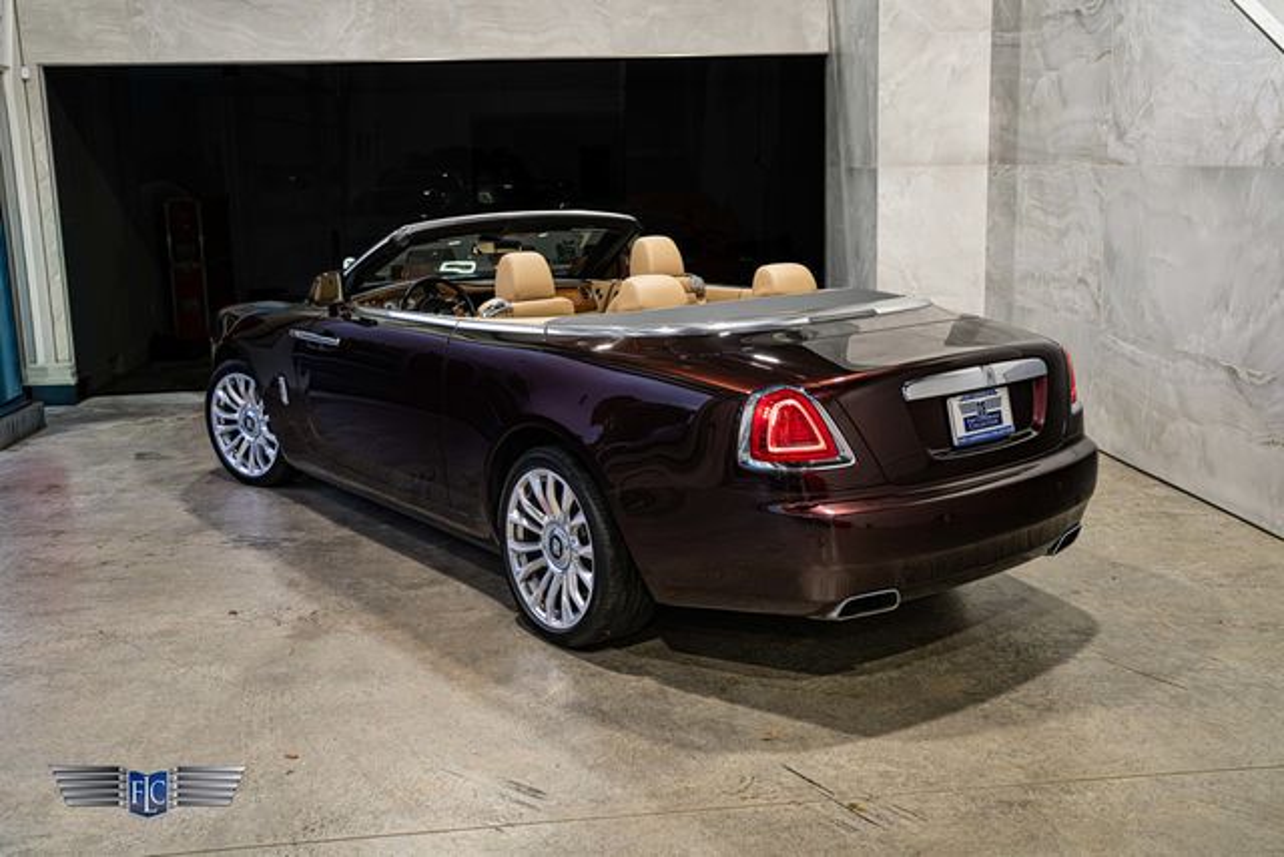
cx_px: 642
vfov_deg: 37.8
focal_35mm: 35
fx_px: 1249
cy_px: 402
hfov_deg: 54.4
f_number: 4
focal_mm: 33
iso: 1250
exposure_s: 1/80
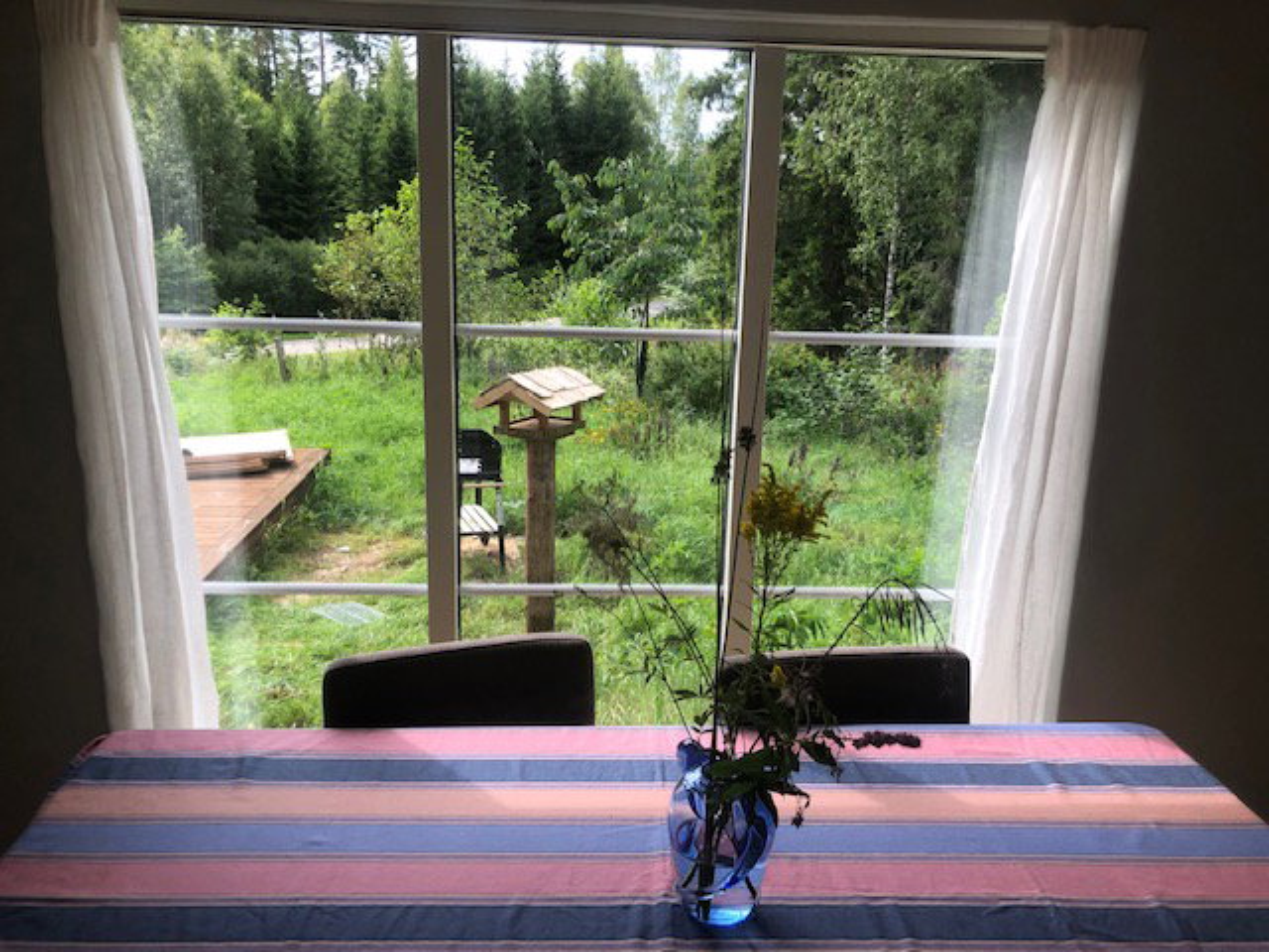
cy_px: 476
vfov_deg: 49.7
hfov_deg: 63.4
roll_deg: -2.4
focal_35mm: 28
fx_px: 1026
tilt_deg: -16.0
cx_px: 634
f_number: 1.8
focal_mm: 3.99
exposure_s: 1/428
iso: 20
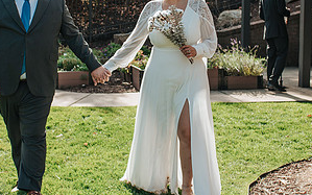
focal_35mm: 79
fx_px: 672
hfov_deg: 26.1
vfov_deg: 16.5
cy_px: 53
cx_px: 146
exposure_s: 1/1250
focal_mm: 35
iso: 320
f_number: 3.5
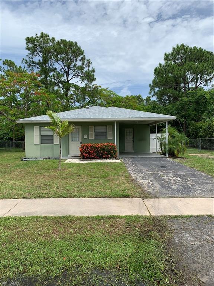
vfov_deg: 67.3
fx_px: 214
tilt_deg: -1.6
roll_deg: +1.5
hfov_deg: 53.1
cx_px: 107
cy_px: 143
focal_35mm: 26
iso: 25
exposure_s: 1/3086
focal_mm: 4.25
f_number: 1.8
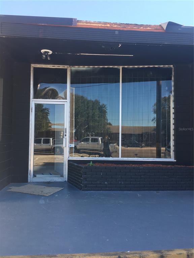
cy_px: 129
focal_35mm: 29
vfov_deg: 61.7
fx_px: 217
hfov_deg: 48.2
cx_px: 97
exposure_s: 1/150
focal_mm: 4.15
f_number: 2.2
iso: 25
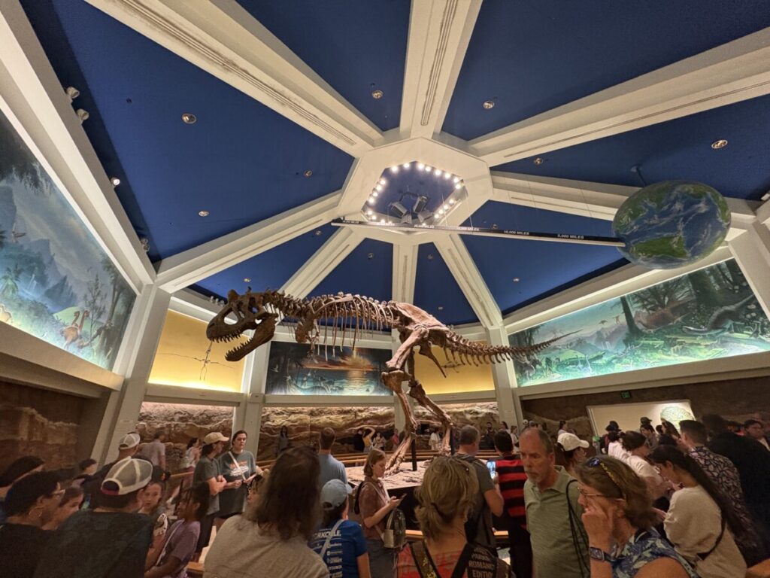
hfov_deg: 102.1
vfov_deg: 85.7
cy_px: 289
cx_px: 385
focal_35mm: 14
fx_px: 311
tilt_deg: +23.9
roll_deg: +1.9
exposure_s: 1/60
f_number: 2.2
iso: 640
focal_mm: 2.22
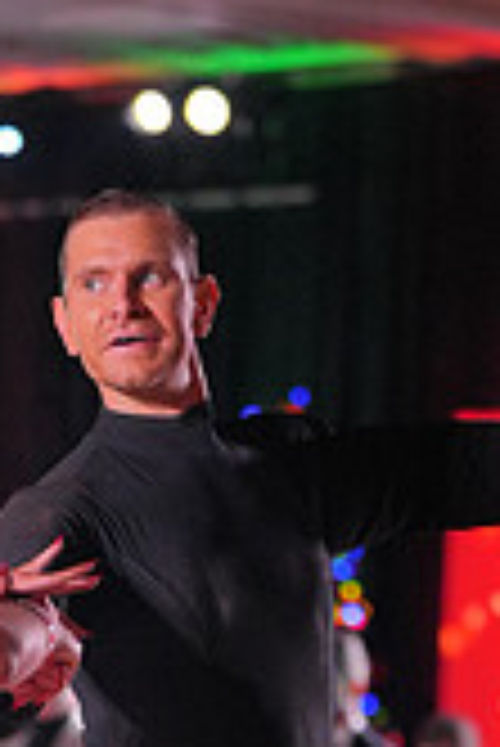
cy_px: 1035
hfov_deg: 4.3
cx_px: 20
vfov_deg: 6.4
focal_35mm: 321
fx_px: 6673
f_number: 2.8
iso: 2000
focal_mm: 92
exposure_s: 1/800
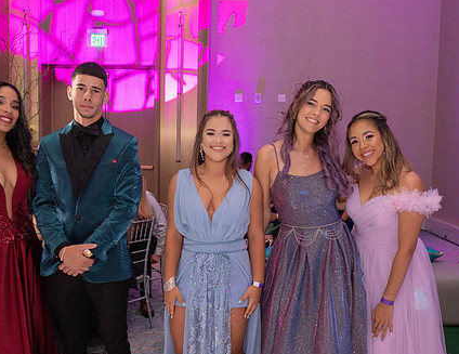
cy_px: 206
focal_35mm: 37
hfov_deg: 49.7
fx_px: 496
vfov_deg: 39.2
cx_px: 231
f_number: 5
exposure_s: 1/60
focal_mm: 24
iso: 800
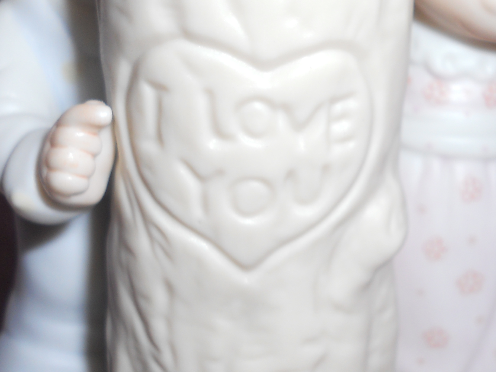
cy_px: 161
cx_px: 326
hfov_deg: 27.6
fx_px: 1003
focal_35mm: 70
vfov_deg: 21.0
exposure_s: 1/25
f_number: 8.8
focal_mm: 5.8
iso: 80
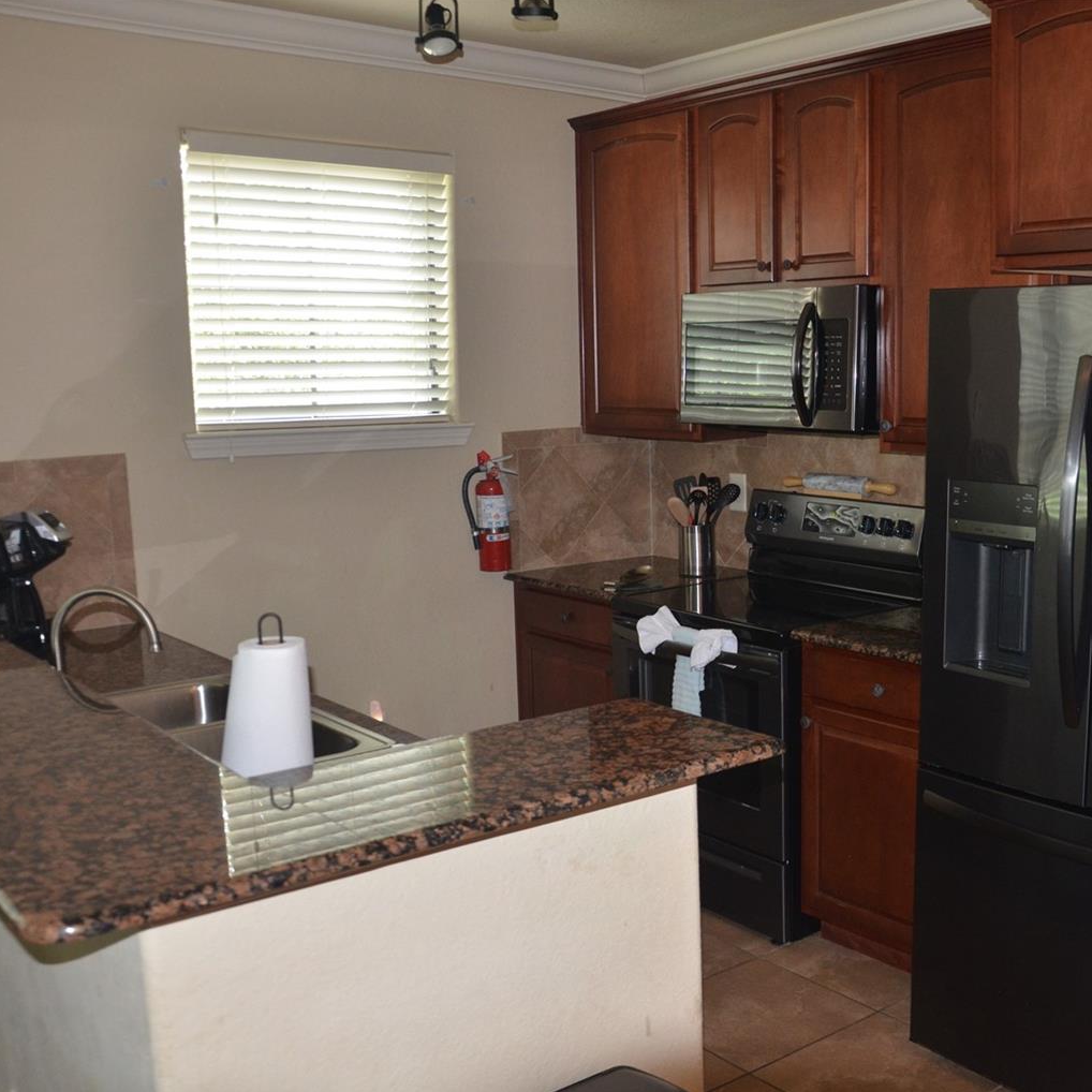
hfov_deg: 45.0
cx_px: 767
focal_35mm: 36
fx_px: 1285
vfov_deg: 46.0
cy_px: 564
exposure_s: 1/60
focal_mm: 18
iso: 800
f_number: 3.5
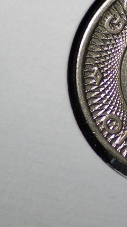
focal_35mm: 331
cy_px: 79
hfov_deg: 3.7
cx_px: 181
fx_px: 1983
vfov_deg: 6.5
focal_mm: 100
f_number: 2.8
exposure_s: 1/160
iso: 200
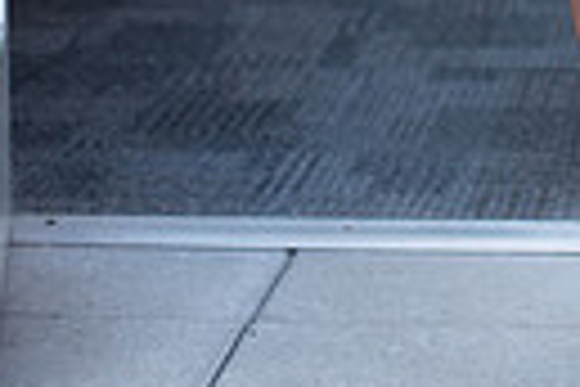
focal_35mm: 157
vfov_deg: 8.2
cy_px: -443
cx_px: 701
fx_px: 2529
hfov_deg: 12.8
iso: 100
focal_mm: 35
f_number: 1.4
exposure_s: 1/160
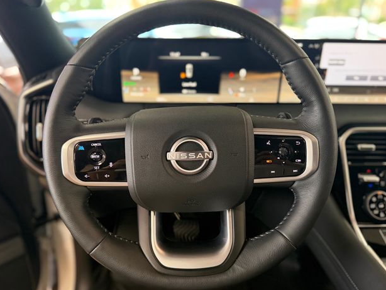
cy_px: 146
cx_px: 187
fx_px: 279
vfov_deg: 54.9
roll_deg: -0.4
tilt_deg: -24.5
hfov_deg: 69.4
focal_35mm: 25
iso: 200
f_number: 1.78
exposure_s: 1/60
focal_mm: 6.76
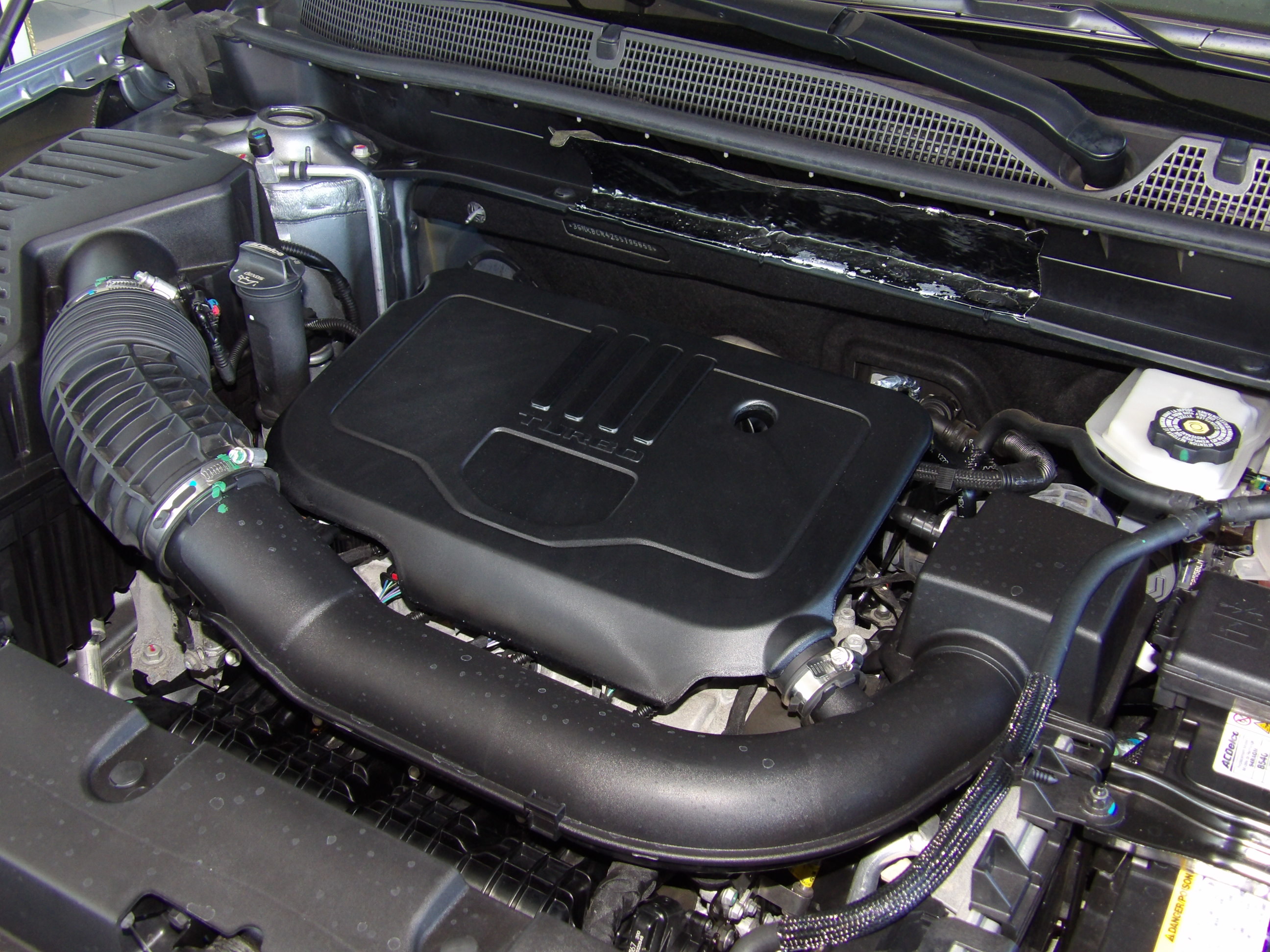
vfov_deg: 36.8
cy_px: 476
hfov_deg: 47.9
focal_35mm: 39
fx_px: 1431
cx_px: 635
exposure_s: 1/30
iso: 250
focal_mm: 7
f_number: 3.7
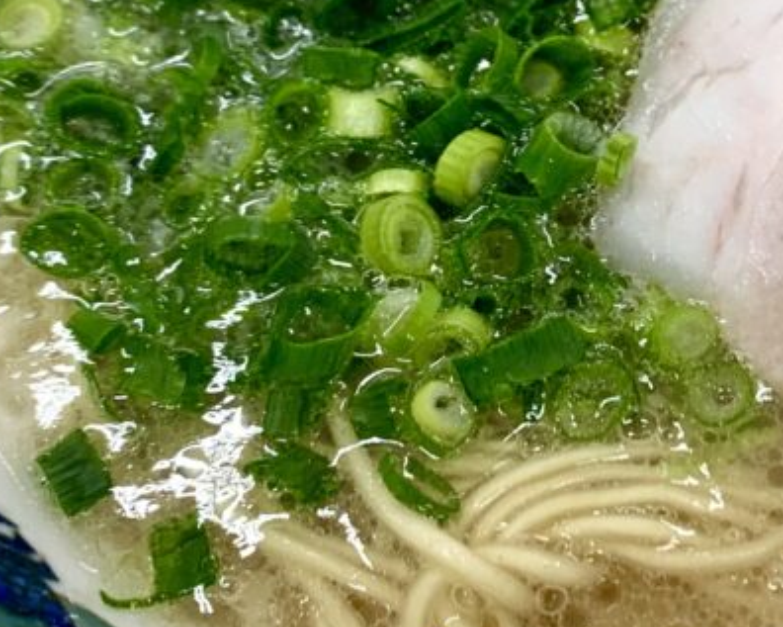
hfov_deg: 22.6
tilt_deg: -56.6
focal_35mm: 82
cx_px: 734
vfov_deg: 18.5
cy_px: 111
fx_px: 1901
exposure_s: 1/105
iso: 100
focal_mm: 4.25
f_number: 1.8
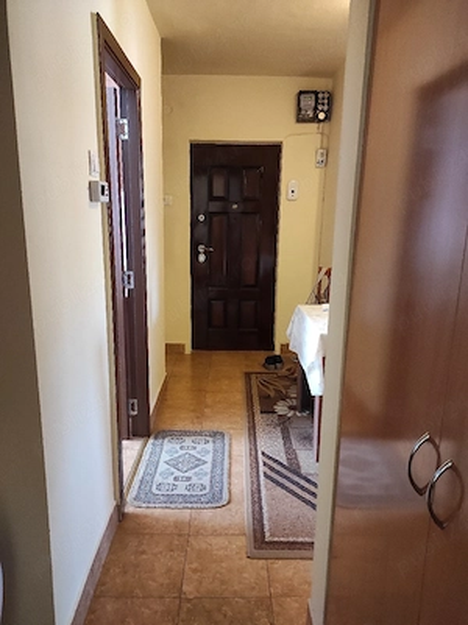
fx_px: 451
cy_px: 312
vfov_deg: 69.4
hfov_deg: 54.8
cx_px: 234
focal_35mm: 25
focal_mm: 5.43
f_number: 1.89
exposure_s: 1/33
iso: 1248
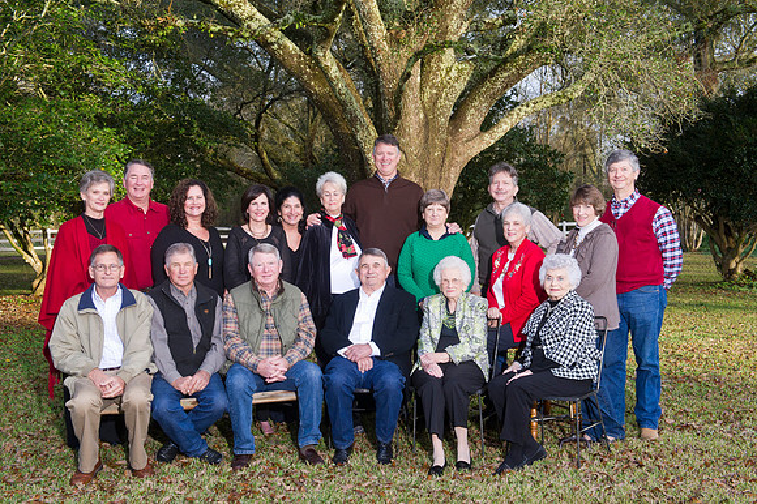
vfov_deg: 28.0
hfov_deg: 41.1
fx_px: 1009
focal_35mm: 48
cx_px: 378
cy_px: 252
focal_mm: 48
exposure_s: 1/200
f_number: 8
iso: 1000
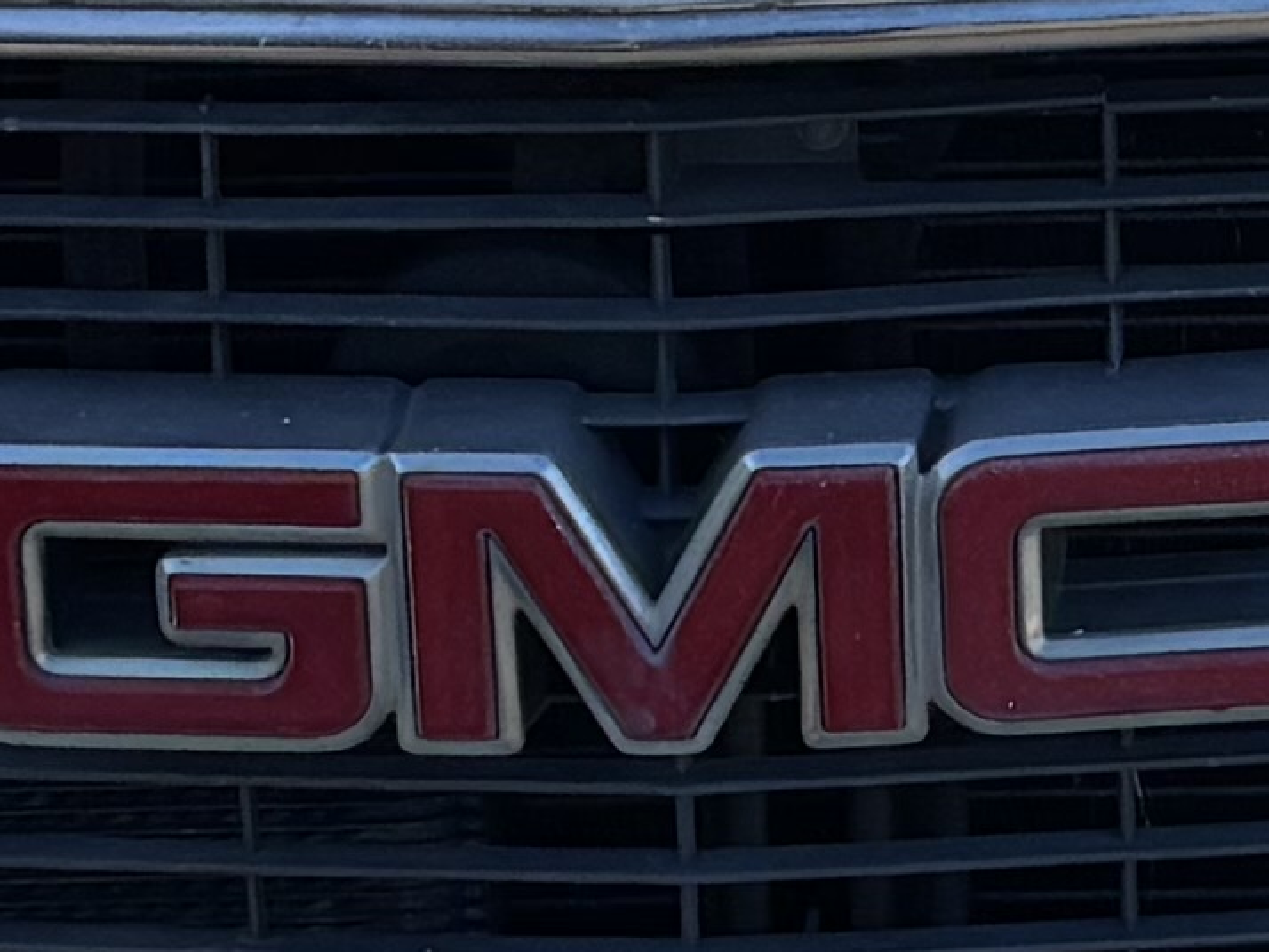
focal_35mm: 208
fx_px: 7628
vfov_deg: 7.1
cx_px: 1095
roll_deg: -4.9
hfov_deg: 9.5
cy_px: -202
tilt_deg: -16.6
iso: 50
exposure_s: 1/2342
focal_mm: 5.96
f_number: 1.6
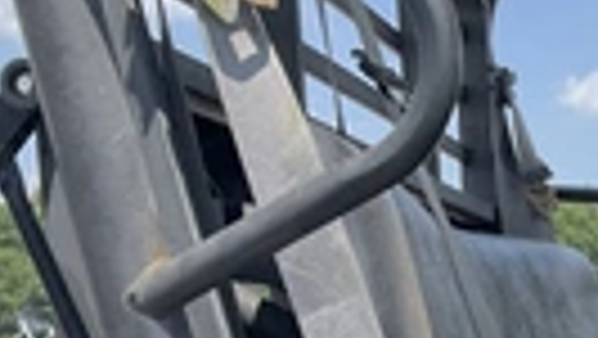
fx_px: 1507
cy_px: 559
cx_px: 692
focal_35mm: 95
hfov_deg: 21.1
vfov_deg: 12.0
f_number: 1.8
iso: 25
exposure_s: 1/580
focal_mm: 3
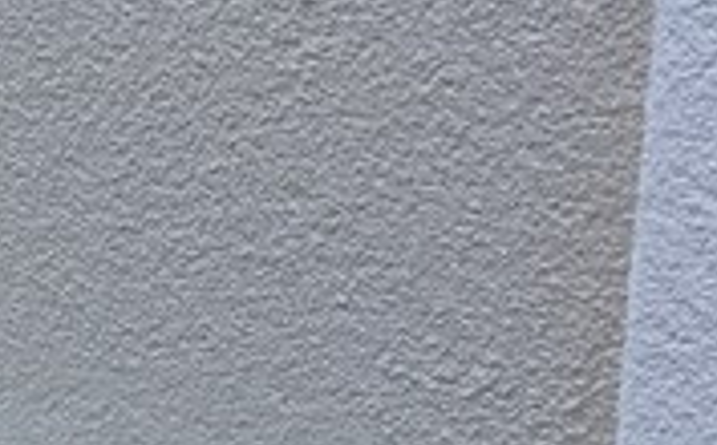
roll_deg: +4.4
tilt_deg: -32.5
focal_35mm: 119
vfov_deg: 10.7
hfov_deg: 16.7
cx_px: -182
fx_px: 2322
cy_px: 558
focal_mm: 3.3
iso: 25
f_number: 2.4
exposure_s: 1/155
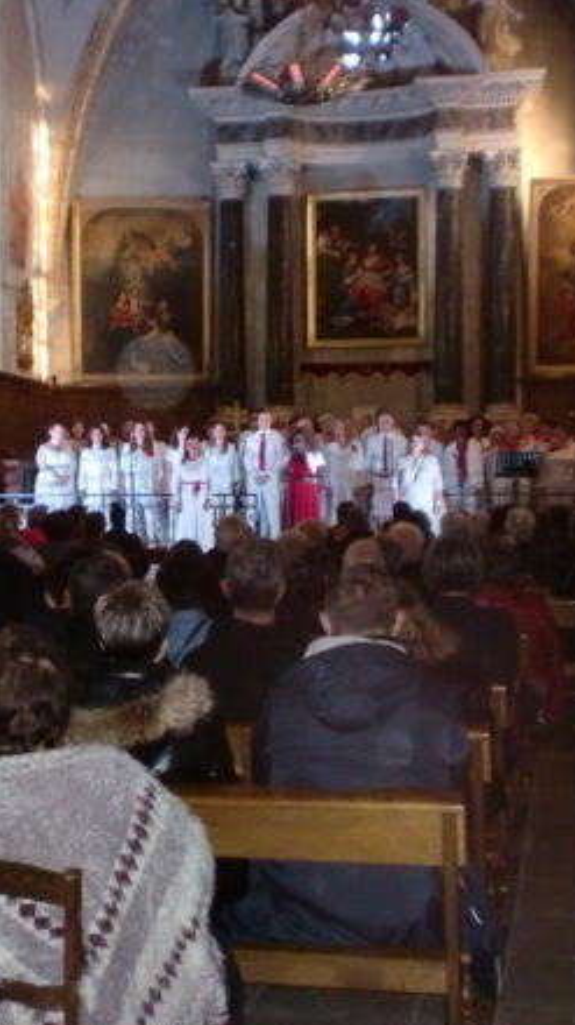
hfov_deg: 23.0
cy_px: 522
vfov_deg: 39.9
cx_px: 210
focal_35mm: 52
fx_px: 1412
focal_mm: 6.3
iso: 400
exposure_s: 1/40
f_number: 3.1
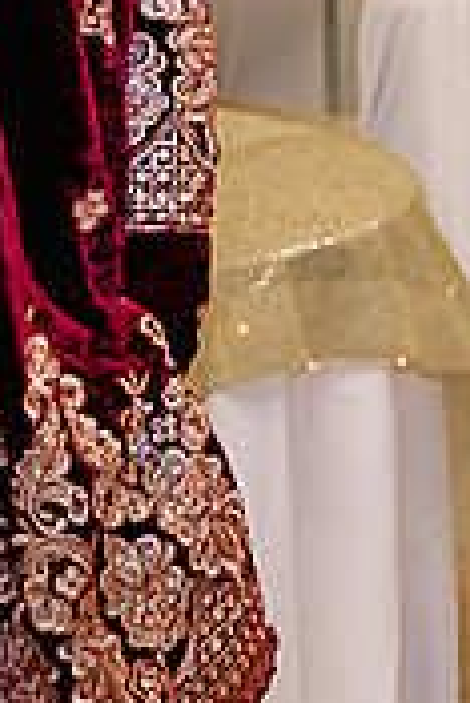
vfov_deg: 14.5
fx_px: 2717
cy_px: 28
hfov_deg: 8.9
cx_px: 1125
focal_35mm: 139
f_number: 3.2
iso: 900
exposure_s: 1/125
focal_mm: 28
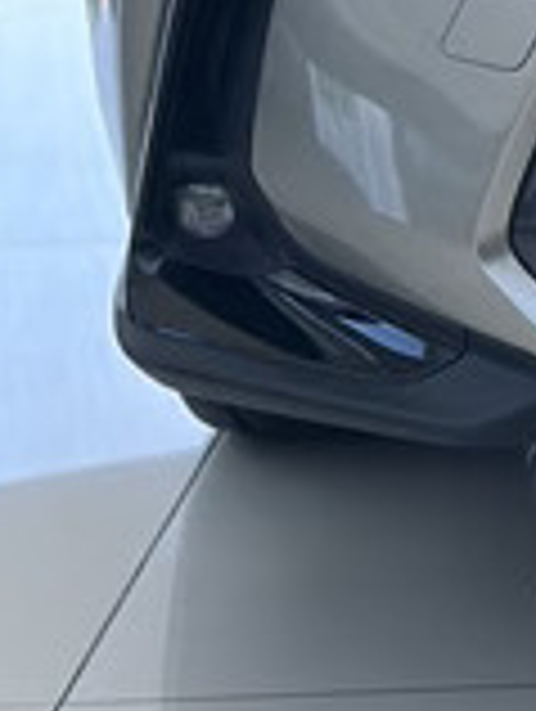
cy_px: -554
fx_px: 4797
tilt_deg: -6.7
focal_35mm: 233
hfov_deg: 6.2
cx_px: 1198
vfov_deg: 8.2
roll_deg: +0.7
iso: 80
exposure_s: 1/216
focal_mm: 6.86
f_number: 1.78
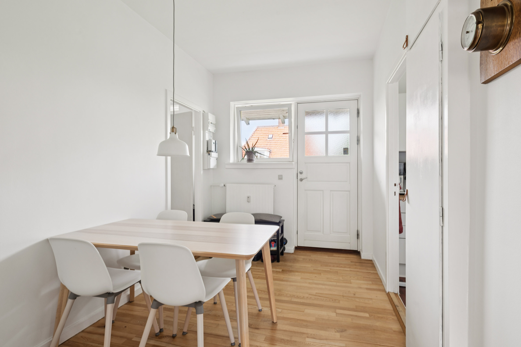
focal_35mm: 19
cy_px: 174
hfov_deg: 86.9
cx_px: 260
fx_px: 275
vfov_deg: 64.6
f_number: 9
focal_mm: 19
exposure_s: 1/8
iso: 160
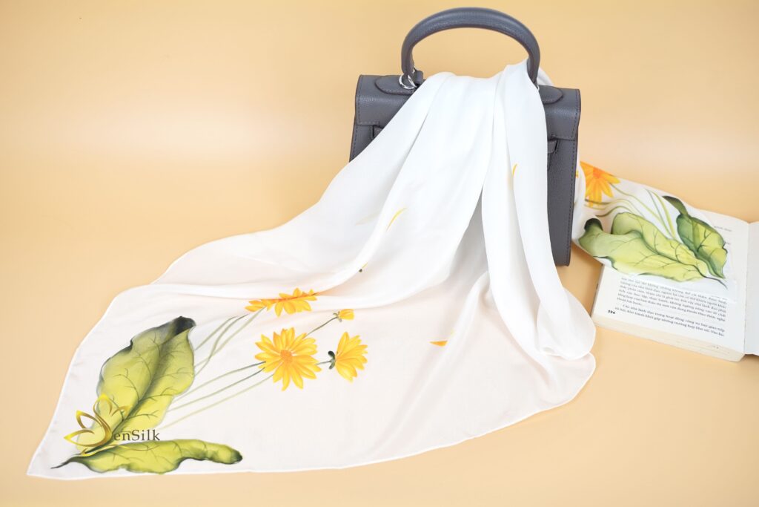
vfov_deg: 37.9
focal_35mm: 35
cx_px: 380
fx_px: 738
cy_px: 254
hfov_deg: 54.4
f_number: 3.5
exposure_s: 1/400
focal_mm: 35
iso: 400
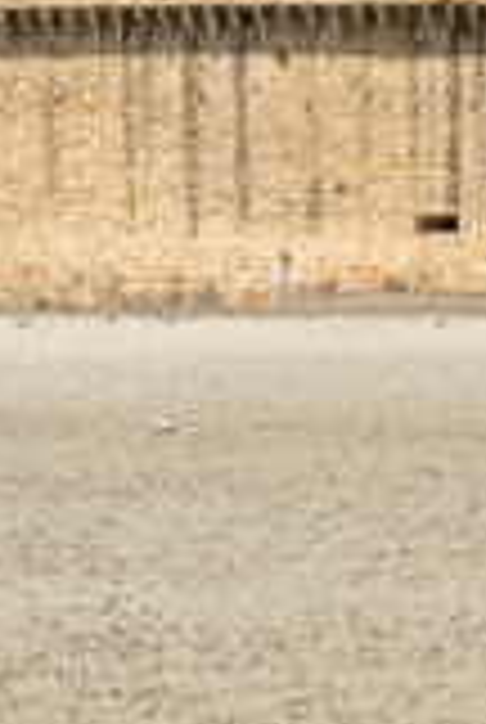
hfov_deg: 3.9
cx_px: 846
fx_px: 6996
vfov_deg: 5.5
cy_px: -1520
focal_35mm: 347
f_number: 8
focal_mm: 35
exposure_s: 1/200
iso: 160
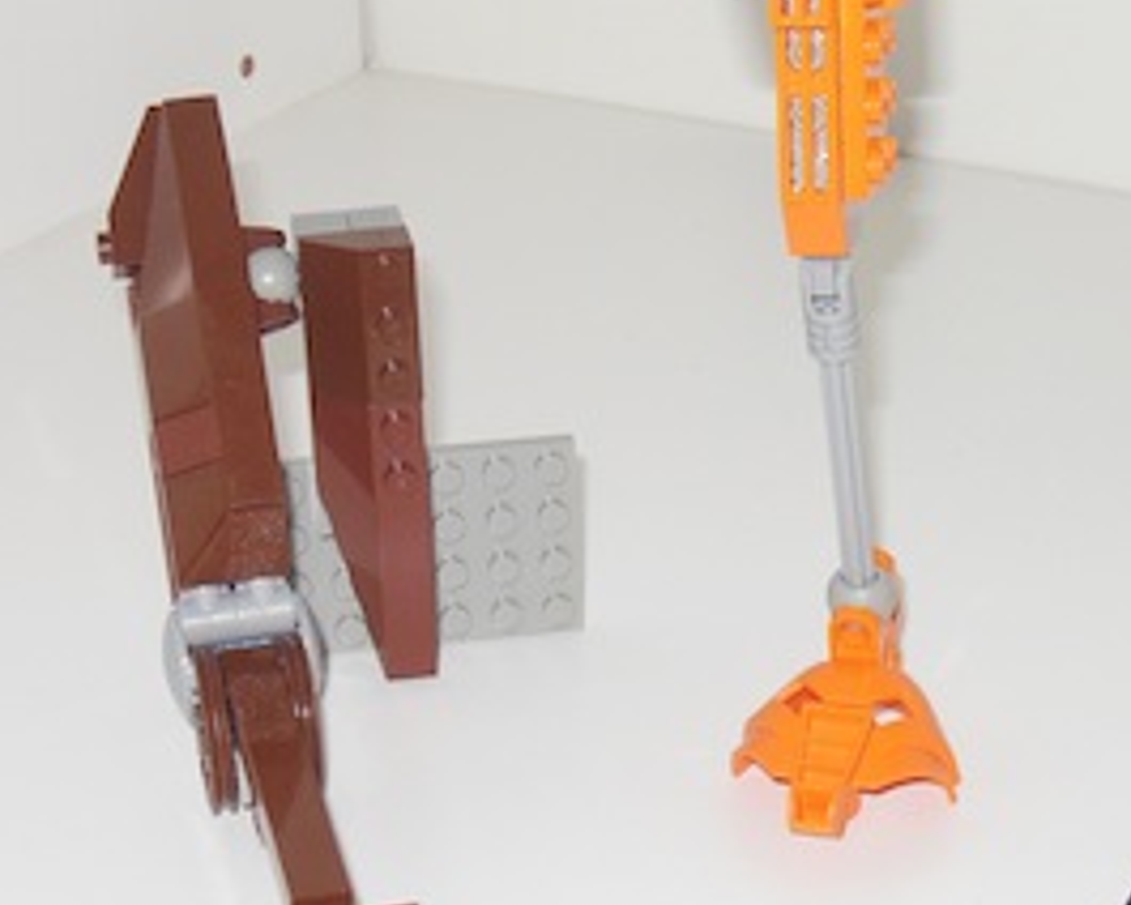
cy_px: 361
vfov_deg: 15.4
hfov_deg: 19.1
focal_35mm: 100
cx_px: 790
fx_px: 3347
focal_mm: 7.7
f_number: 3.8
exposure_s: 1/30
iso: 125
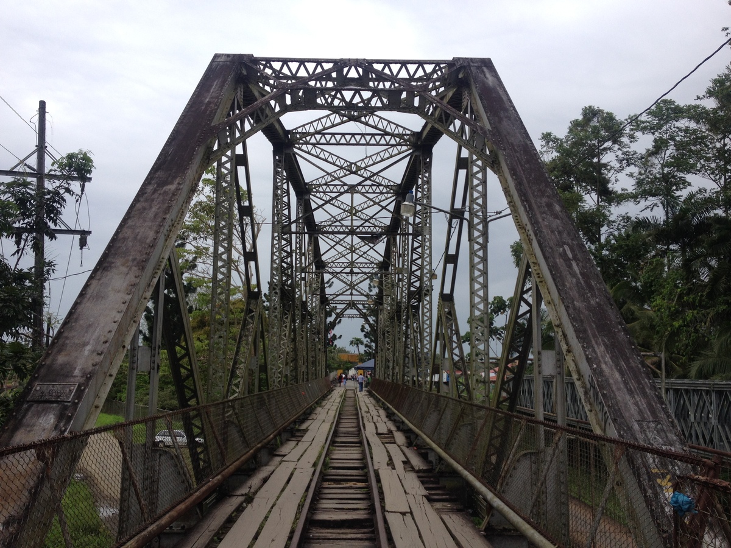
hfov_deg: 52.6
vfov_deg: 40.7
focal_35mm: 35
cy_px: 274
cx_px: 366
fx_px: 739
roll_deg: -0.5
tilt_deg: +3.5
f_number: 2.4
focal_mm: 4.28
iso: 50
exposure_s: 1/1493
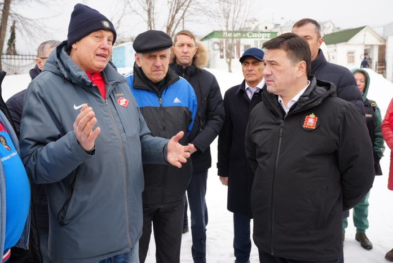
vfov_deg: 39.0
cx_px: 196
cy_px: 132
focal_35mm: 34
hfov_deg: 55.8
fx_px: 371
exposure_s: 1/200
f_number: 6.3
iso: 500
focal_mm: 34
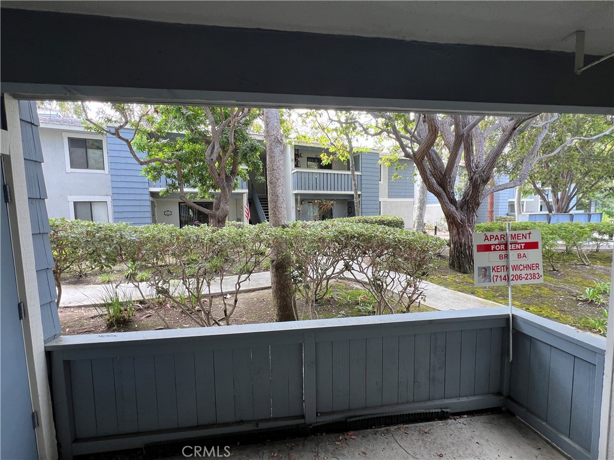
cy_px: 230
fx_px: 231
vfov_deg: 89.9
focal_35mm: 13
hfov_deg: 106.2
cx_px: 307
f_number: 1.8
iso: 32
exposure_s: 1/99
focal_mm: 1.57
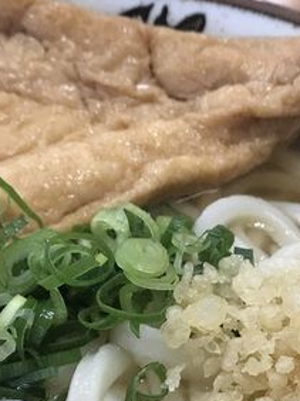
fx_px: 937
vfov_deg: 23.7
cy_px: 332
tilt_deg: -50.9
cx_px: 69
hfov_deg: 18.1
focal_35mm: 81
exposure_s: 1/24
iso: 32
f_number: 1.8
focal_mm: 3.99
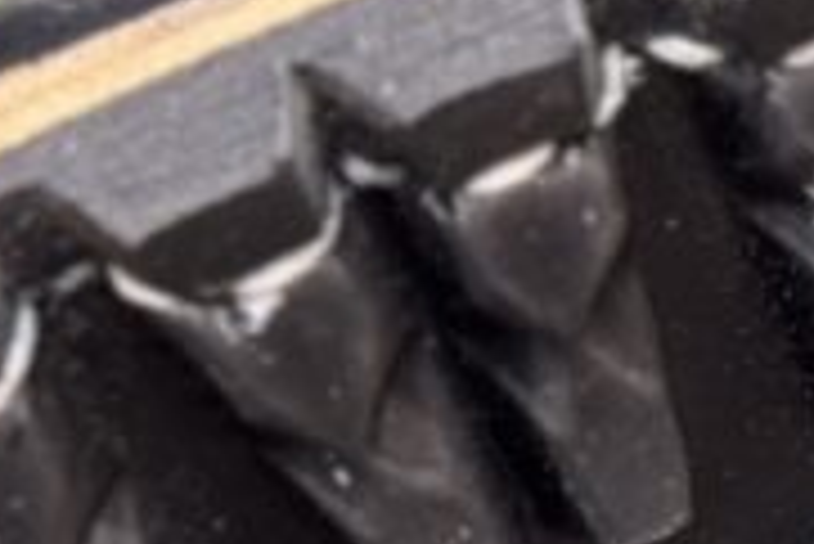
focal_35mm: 282
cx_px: 940
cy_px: 616
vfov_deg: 4.9
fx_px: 6381
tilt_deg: -53.8
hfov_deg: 7.2
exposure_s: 1/40
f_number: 1.78
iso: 320
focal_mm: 6.76
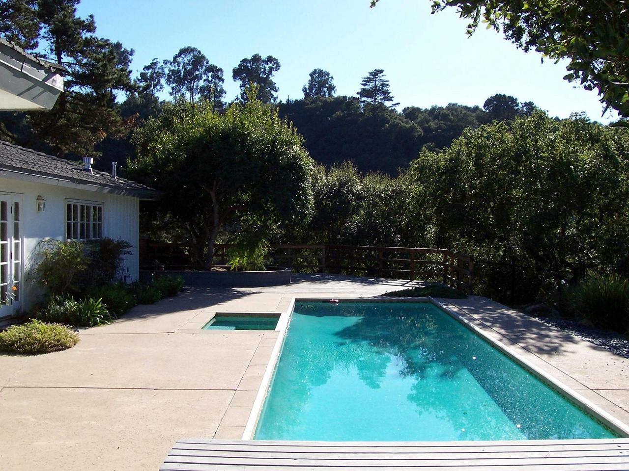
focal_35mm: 37
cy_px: 236
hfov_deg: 50.1
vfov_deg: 38.7
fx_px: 672
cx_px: 314
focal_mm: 5.6
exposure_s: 1/350
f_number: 5.6
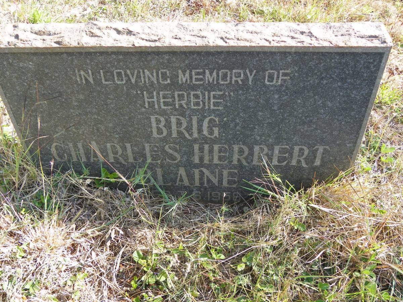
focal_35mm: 32
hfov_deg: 56.8
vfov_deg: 44.2
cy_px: 151
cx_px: 202
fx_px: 373
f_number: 2.8
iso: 64
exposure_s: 1/125
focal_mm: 5.7
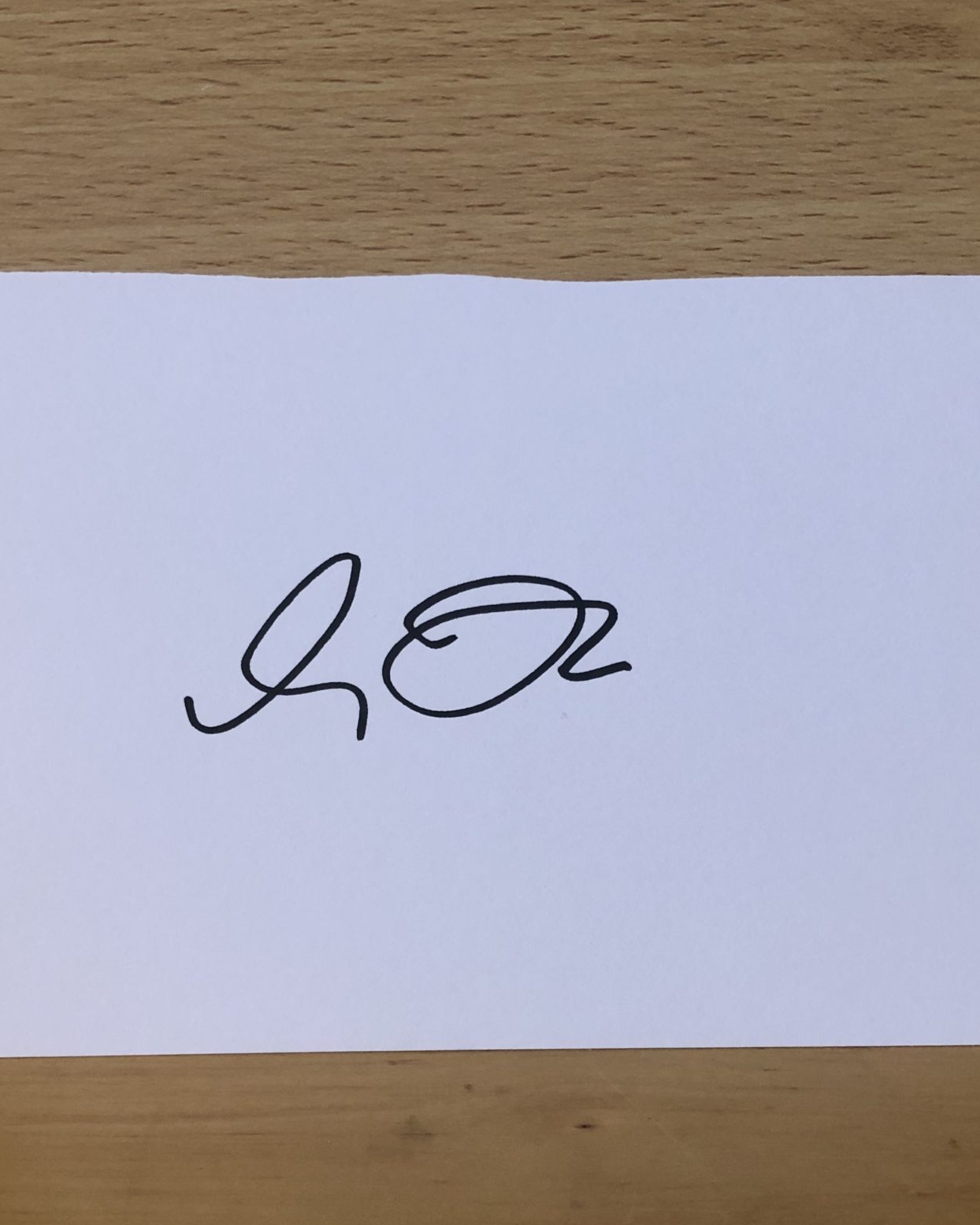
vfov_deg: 41.1
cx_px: 471
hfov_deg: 33.4
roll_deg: +0.1
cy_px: 698
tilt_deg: -22.2
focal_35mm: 45
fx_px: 1631
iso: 40
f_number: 1.8
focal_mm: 3.99
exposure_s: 1/17
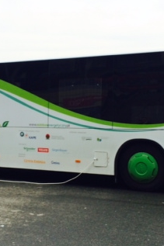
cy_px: 119
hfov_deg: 21.5
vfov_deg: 31.9
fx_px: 431
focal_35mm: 63
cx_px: 65
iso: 40
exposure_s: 1/120
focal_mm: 4.12
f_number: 2.2
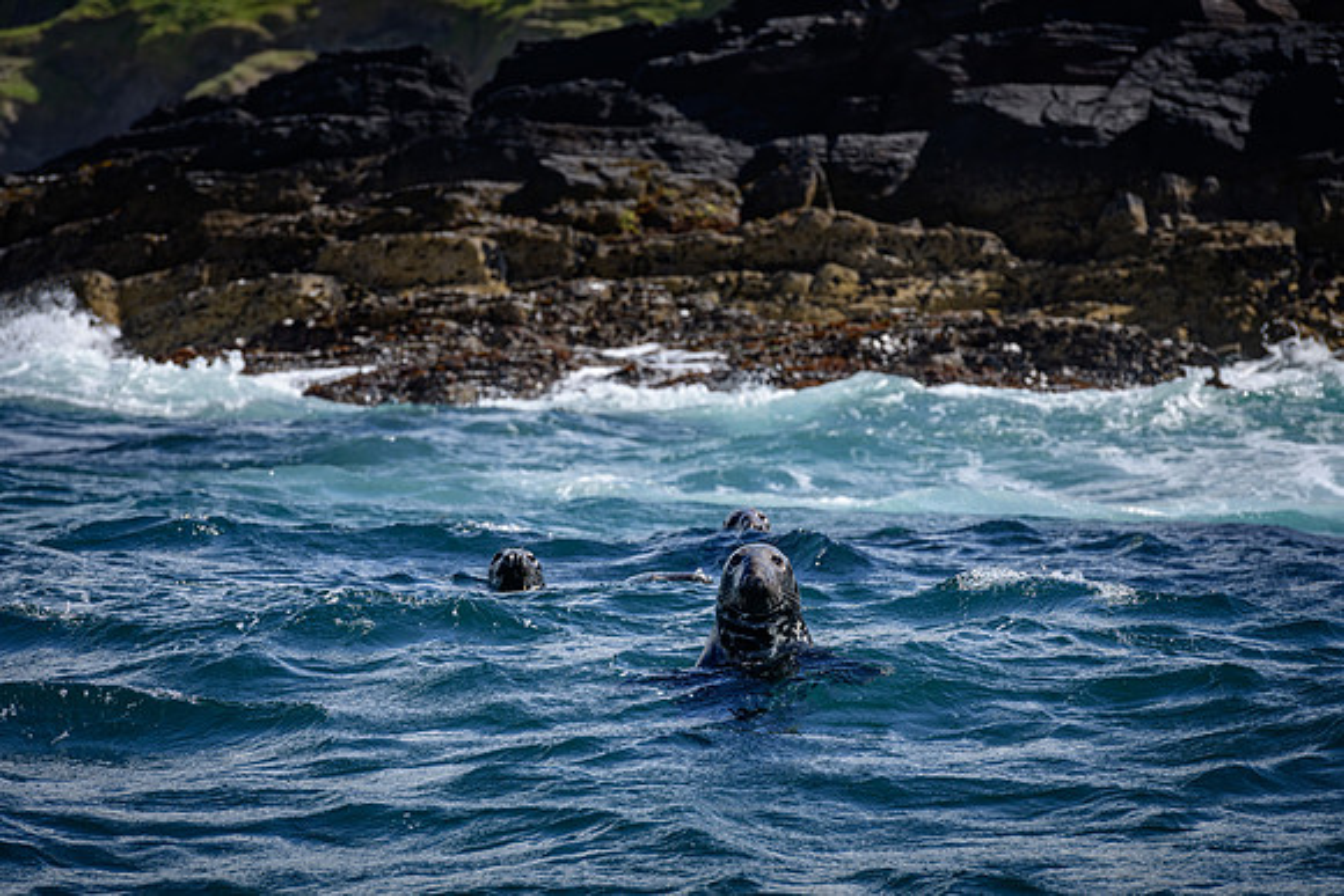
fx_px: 7732
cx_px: 672
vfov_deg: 6.6
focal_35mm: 207
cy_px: 448
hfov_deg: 9.9
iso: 200
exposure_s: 1/800
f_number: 8
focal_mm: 195
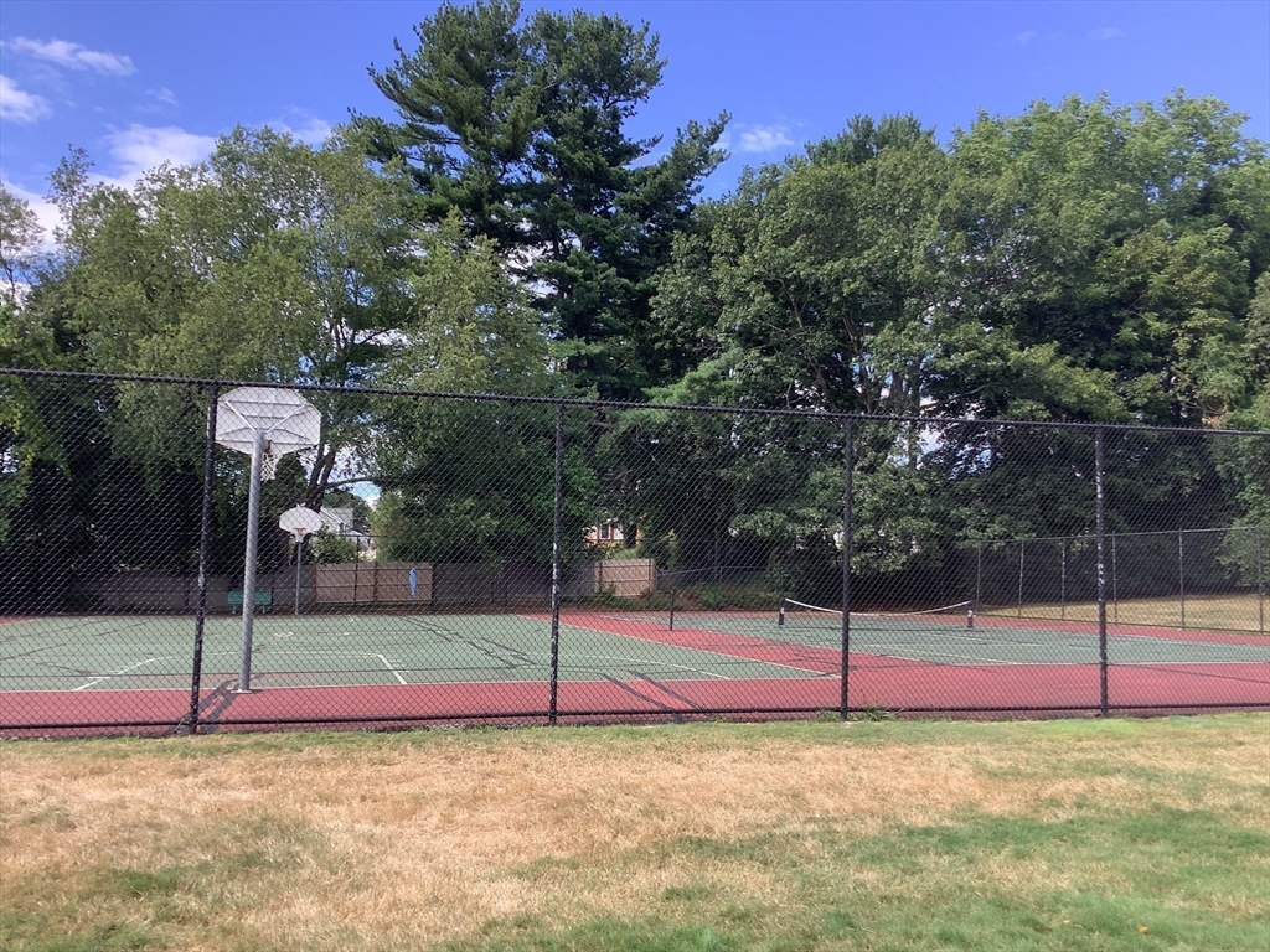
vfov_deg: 45.4
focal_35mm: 31
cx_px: 635
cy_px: 476
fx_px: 1137
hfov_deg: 58.4
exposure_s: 1/272
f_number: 2.4
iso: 25
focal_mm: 3.3
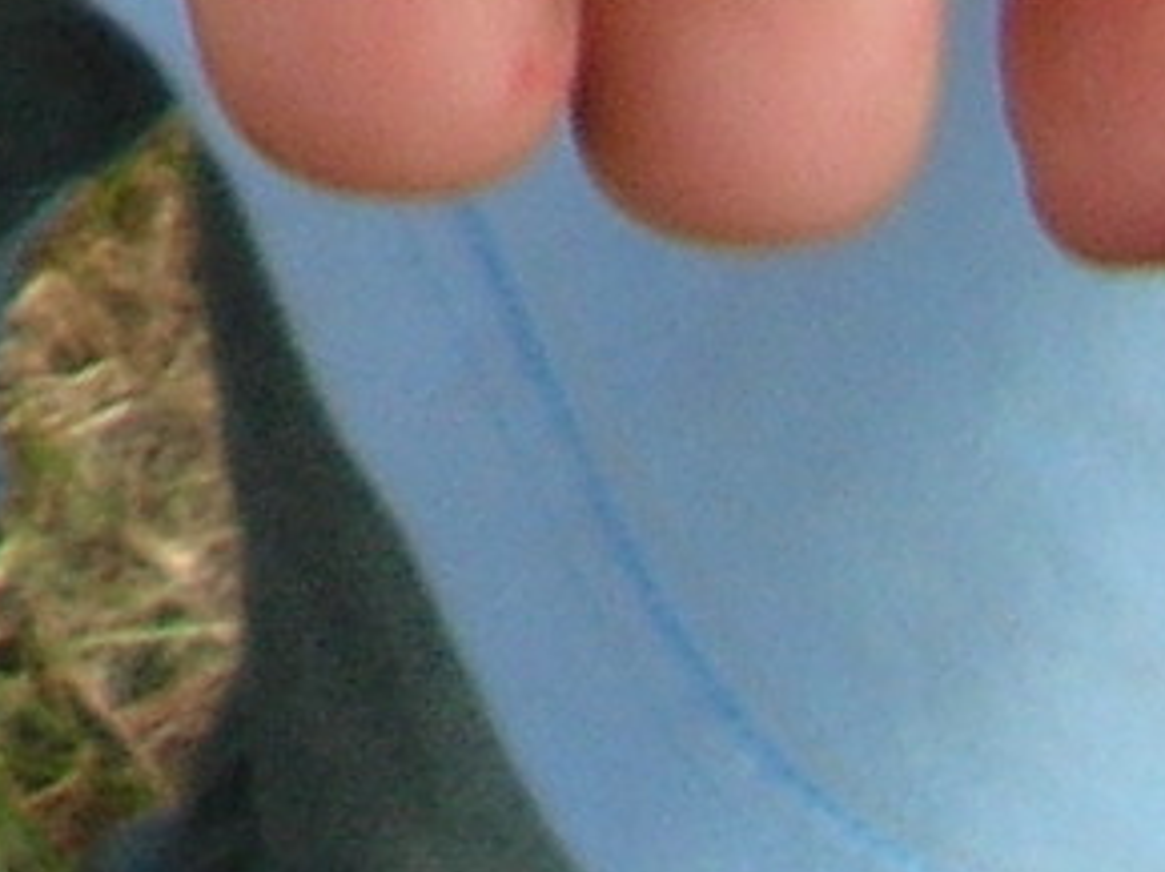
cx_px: -2209
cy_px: -2311
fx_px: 9281
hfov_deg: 6.6
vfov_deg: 4.9
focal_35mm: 276
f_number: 2.8
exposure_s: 1/63
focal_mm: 5.8
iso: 50
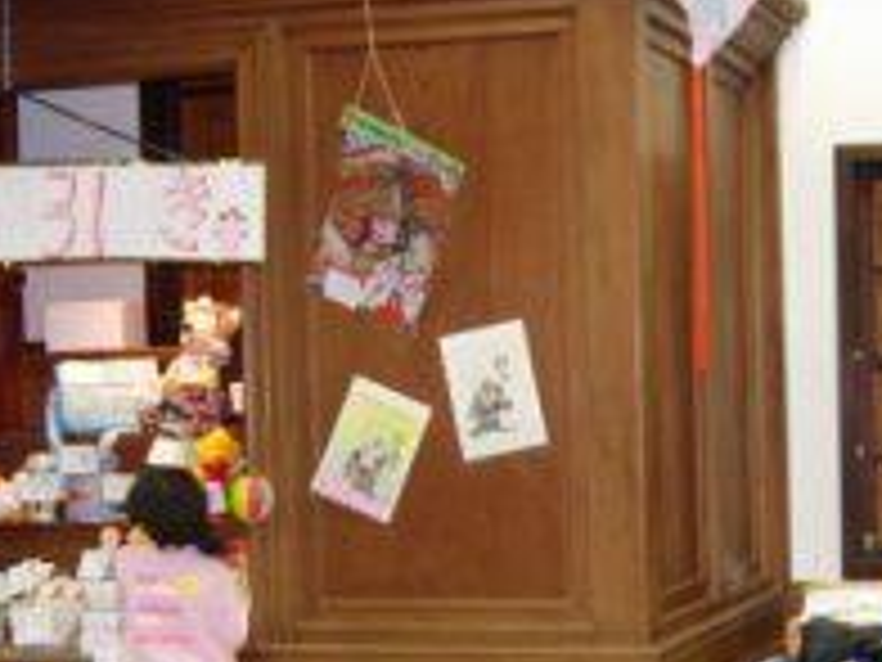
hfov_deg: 22.2
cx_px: 702
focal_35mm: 87
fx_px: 2217
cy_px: 513
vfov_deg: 16.9
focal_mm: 7.8
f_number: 2.8
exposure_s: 1/60.4
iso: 149
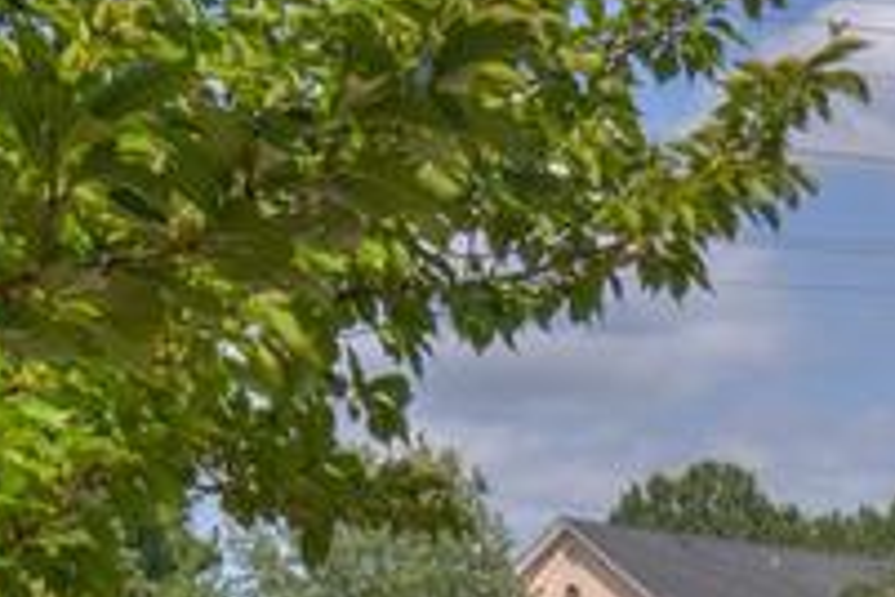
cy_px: 1423
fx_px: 3381
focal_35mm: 136
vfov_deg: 9.1
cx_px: 1216
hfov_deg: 14.4
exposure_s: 1/160
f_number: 8
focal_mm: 19
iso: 100
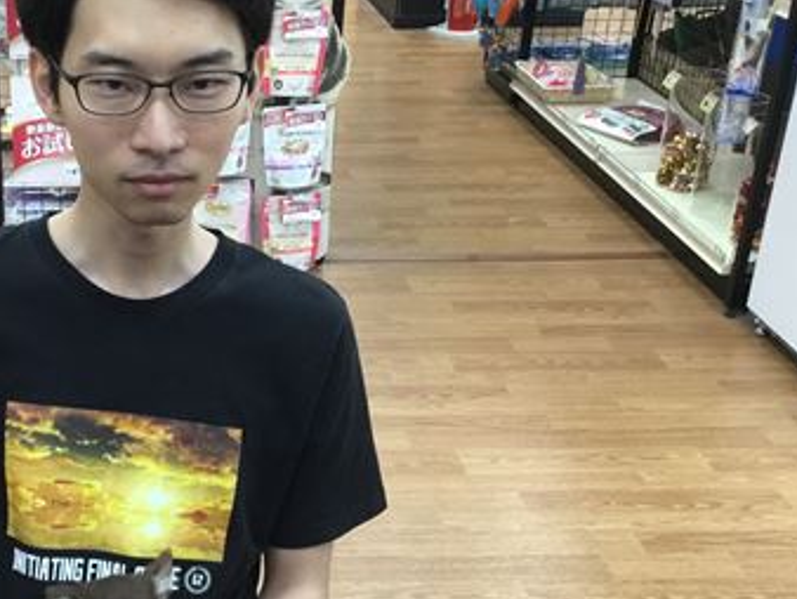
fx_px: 1267
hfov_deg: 33.5
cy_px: 337
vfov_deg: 26.6
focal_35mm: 55
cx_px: 123
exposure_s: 1/33
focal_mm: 3.3
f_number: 2.4
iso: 125
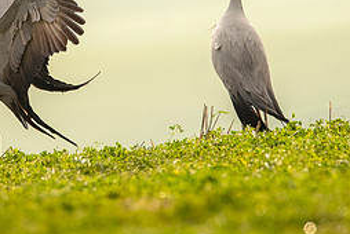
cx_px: 37
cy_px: -30
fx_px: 18153
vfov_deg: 0.7
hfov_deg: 1.1
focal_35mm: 1865
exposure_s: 1/1600
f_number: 6.3
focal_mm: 600
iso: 640
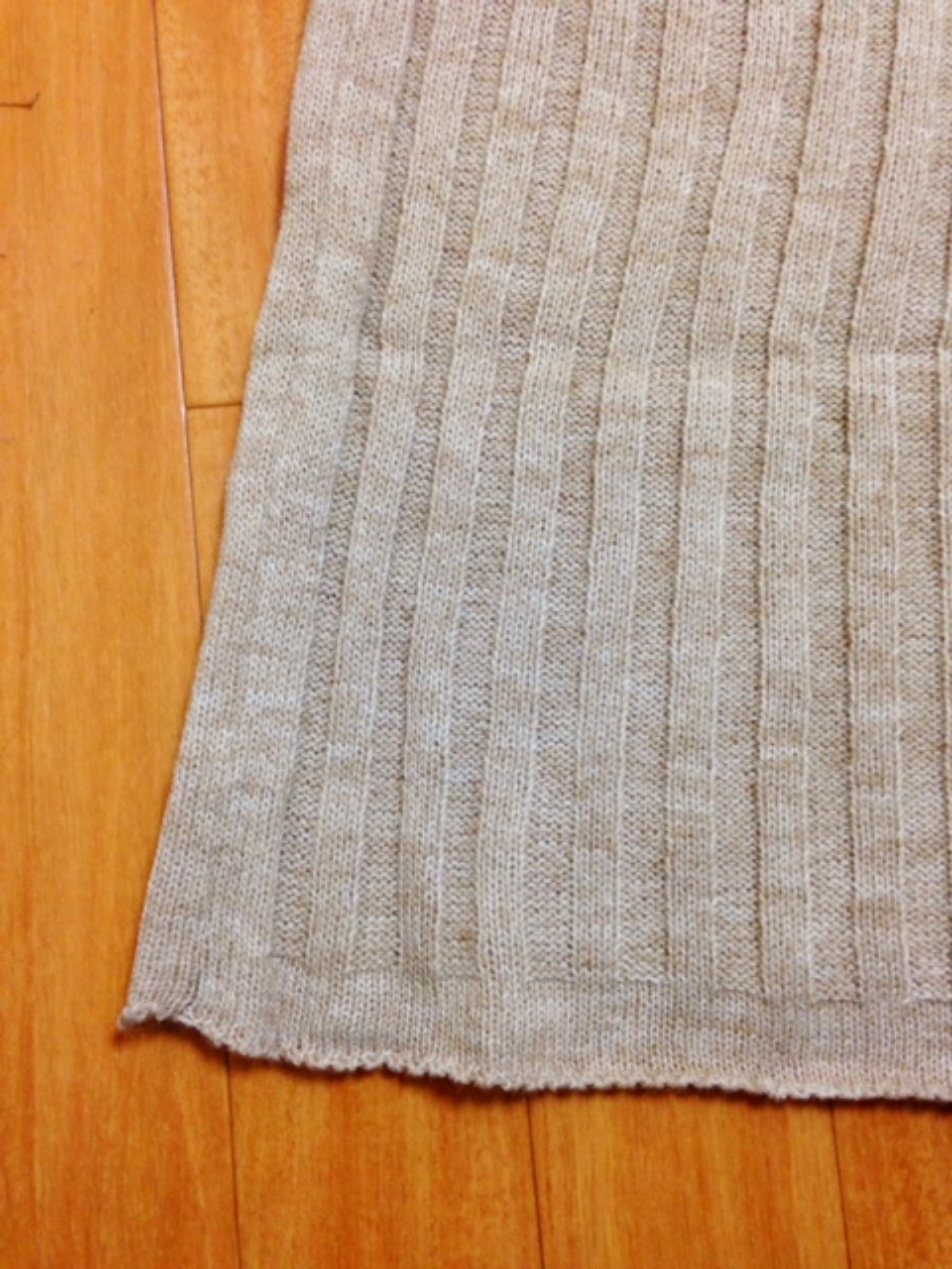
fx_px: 1210
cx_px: 476
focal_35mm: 33
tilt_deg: -85.3
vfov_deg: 55.4
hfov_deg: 42.9
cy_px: 634
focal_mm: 4.12
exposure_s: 1/20
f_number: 2.4
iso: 125
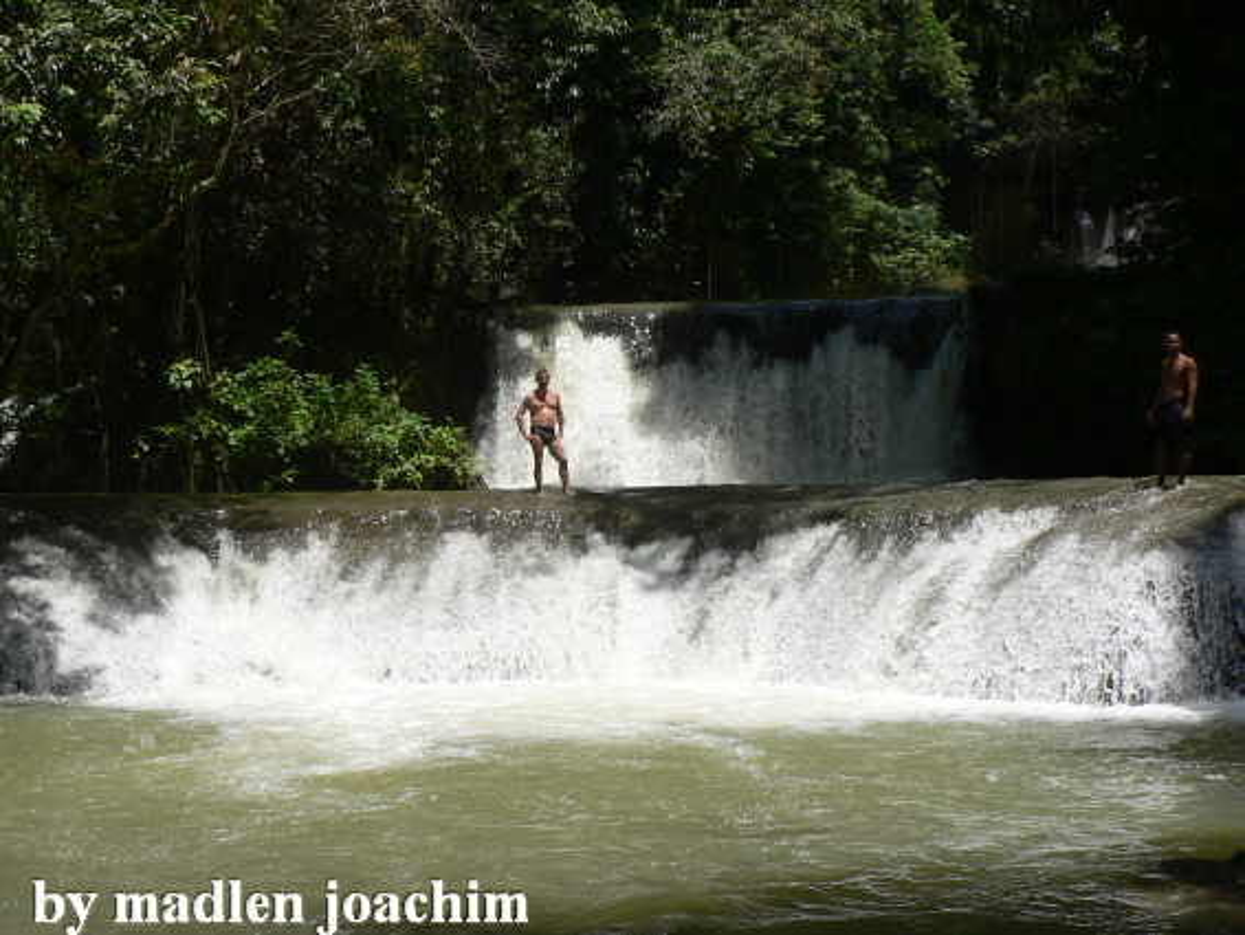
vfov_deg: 29.7
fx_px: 1763
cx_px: 622
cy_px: 468
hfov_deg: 38.9
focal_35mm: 49
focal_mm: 8.3
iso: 64
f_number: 5.6
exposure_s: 1/320
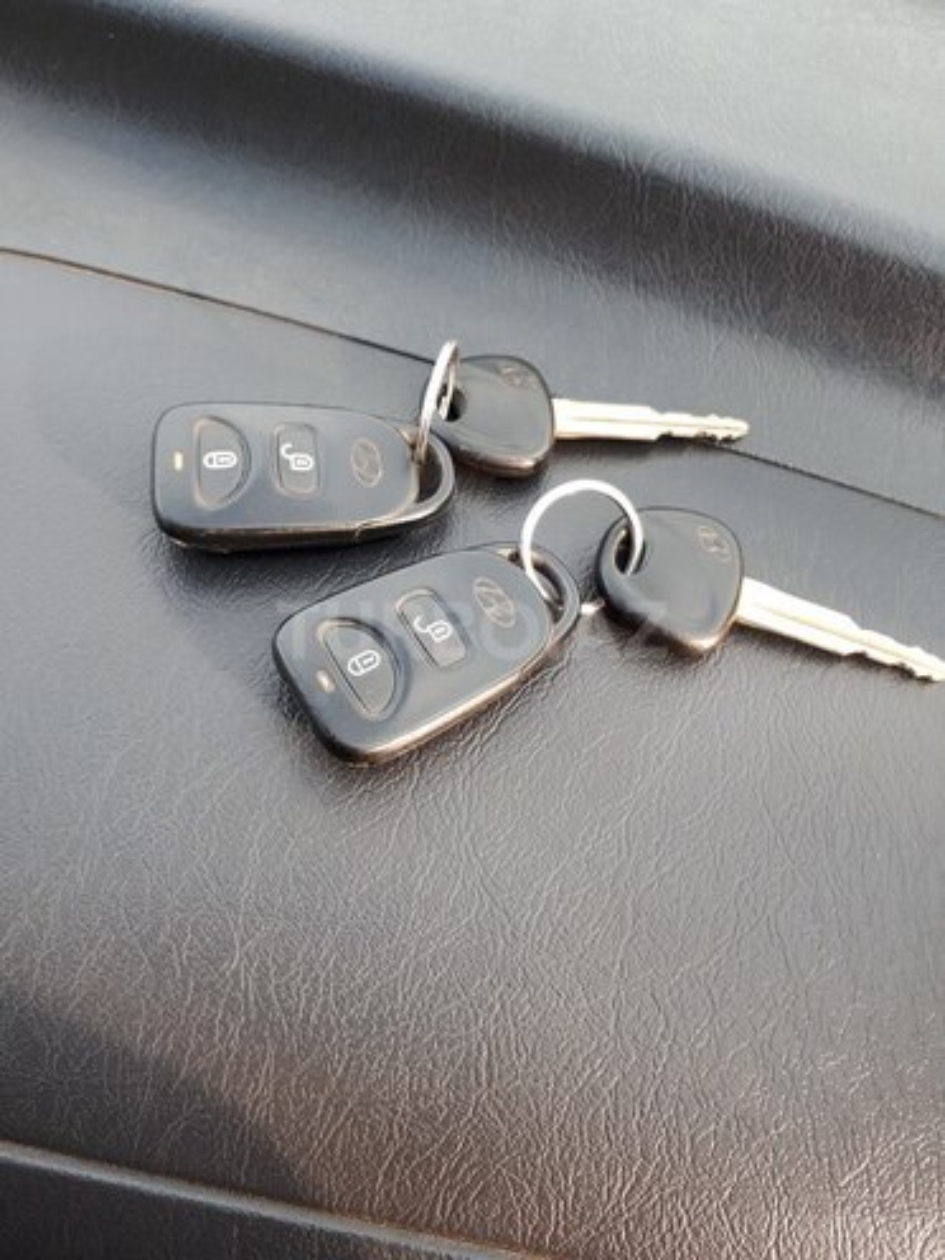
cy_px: 630
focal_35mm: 27
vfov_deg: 65.3
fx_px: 983
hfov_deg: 51.4
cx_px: 472
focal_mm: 3.6
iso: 40
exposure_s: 1/33
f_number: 1.9
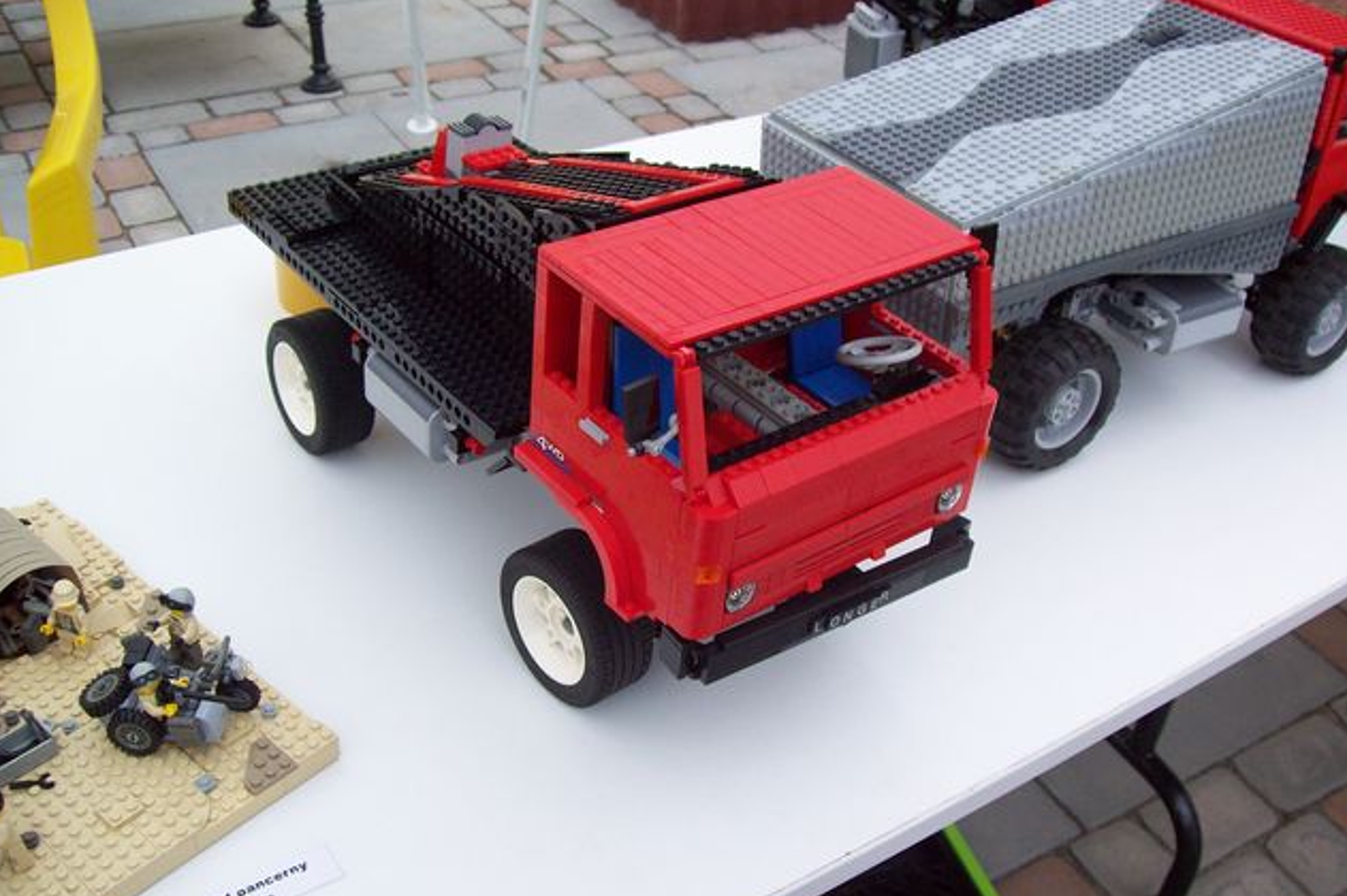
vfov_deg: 35.0
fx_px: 1421
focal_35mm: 38
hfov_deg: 50.7
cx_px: 666
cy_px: 439
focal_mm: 6
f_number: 2.7
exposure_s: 1/186
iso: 80
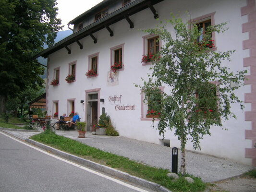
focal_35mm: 35
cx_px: 128
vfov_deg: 40.7
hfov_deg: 52.6
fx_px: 259
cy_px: 96
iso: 50
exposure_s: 1/72.3
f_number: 2.8
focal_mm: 5.4
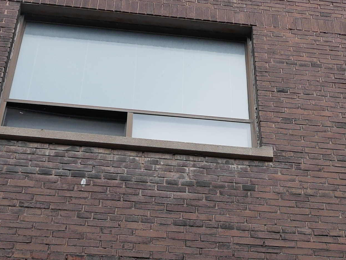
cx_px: 313
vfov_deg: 13.3
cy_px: 257
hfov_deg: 17.6
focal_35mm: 110
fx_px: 1100
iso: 200
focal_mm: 15
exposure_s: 1/500
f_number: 3.5
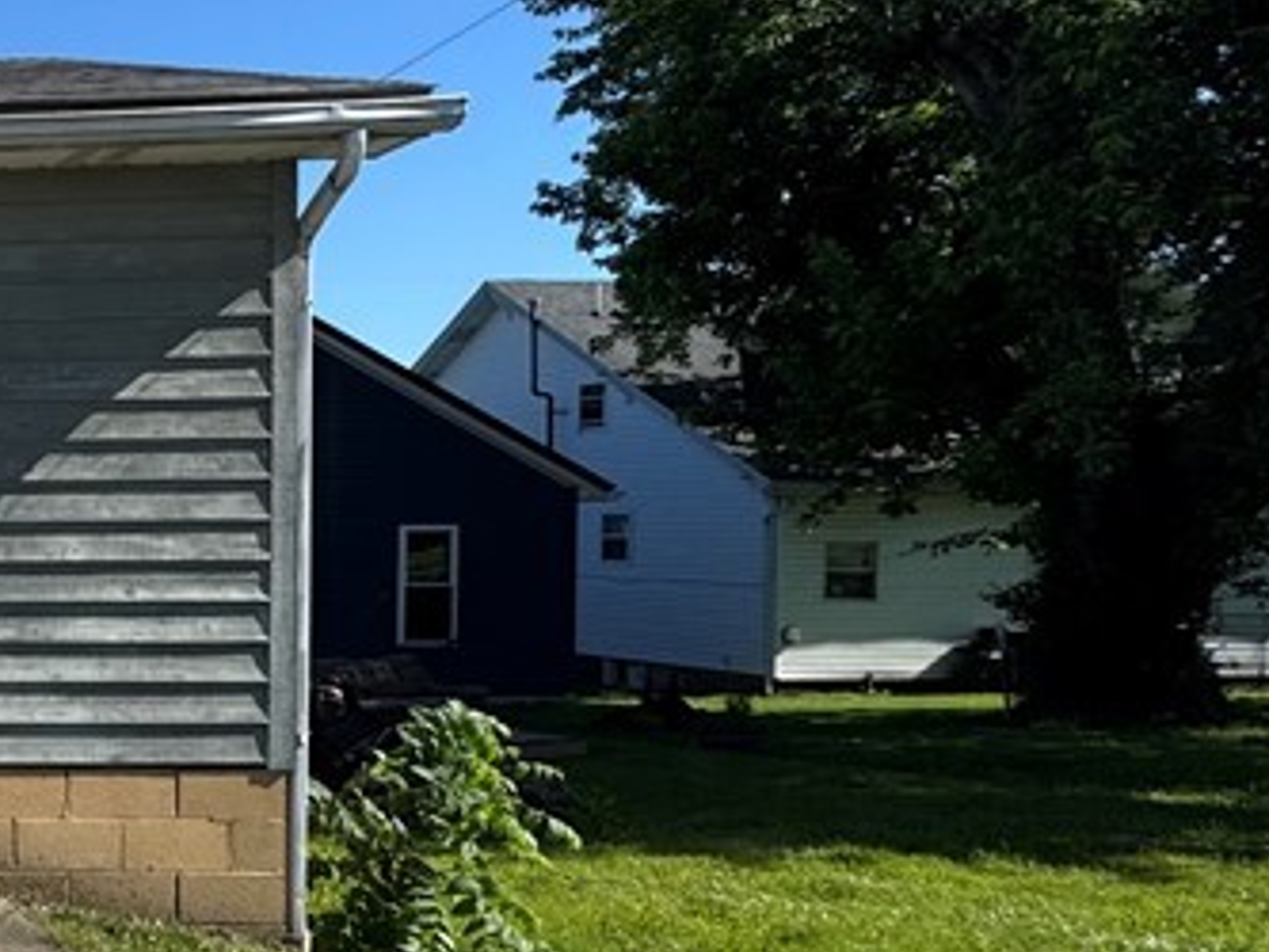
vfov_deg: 33.5
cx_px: -633
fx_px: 1577
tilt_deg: -2.0
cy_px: 579
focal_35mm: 43
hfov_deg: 28.5
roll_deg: +0.6
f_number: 2.2
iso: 40
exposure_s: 1/1672
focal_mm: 2.22
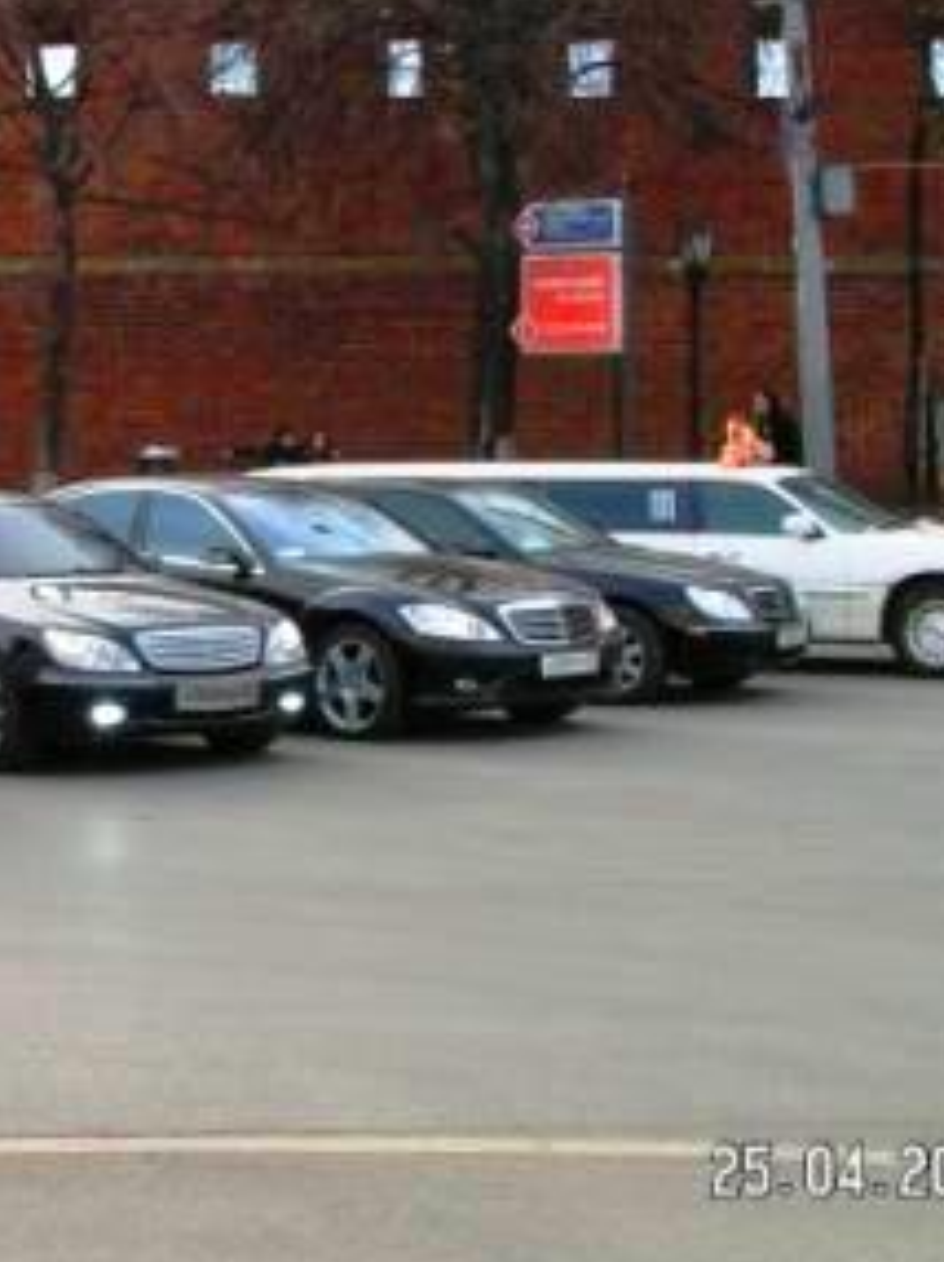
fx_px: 2913
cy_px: 574
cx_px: 199
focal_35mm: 80
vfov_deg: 24.4
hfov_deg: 18.3
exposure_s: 1/60
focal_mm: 8.6
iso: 50
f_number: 6.3
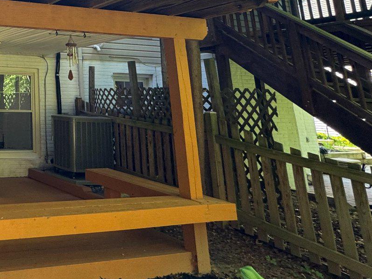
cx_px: -38
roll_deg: -1.4
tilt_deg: +13.3
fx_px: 387
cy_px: 9
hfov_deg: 41.1
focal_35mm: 36
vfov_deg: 36.2
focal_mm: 2.22
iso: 80
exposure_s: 1/99
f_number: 2.2
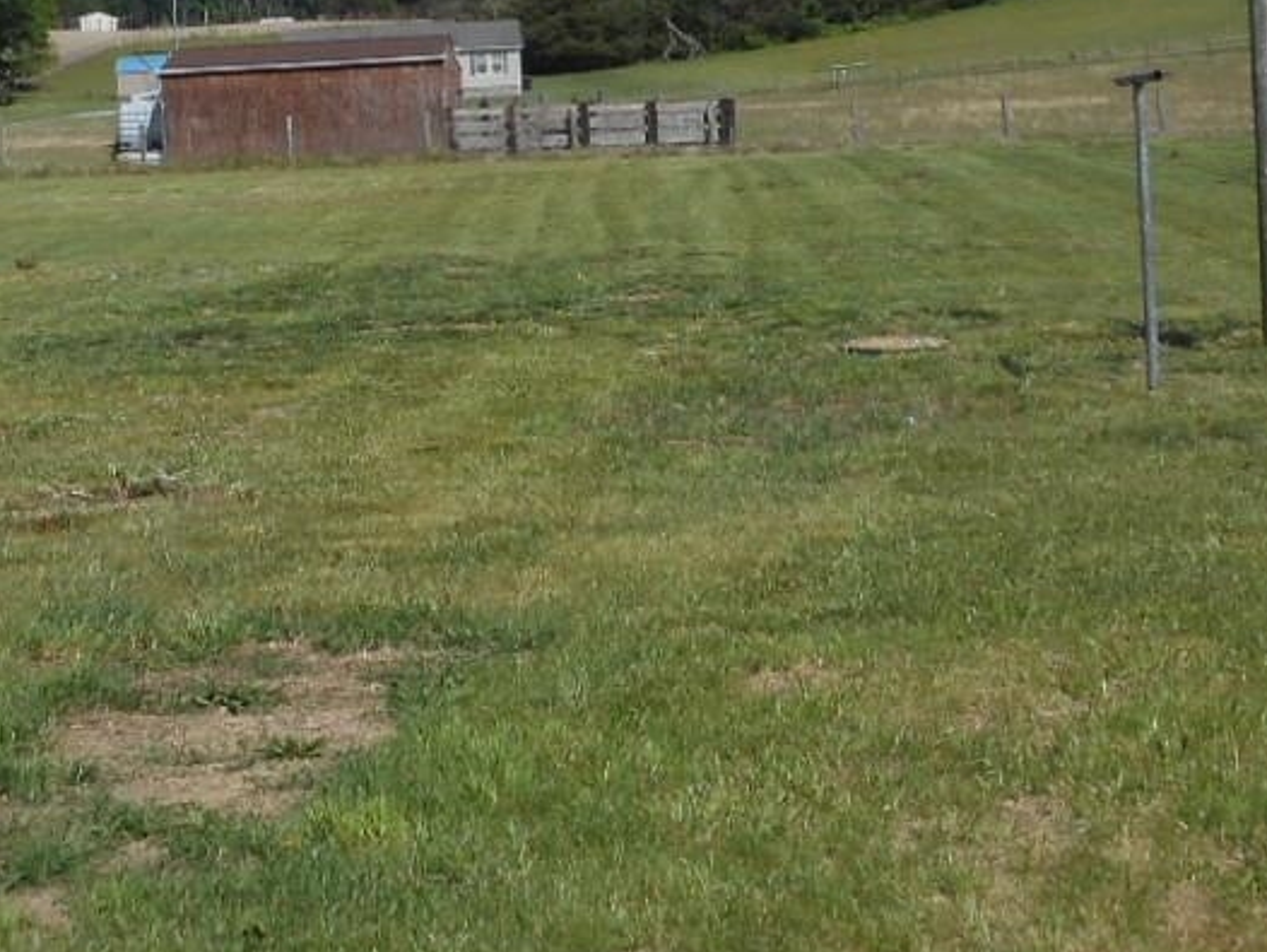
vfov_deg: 18.5
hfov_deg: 25.5
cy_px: -161
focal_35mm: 76
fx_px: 2783
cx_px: 378
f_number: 3.7
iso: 80
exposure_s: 1/1000
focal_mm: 4.5
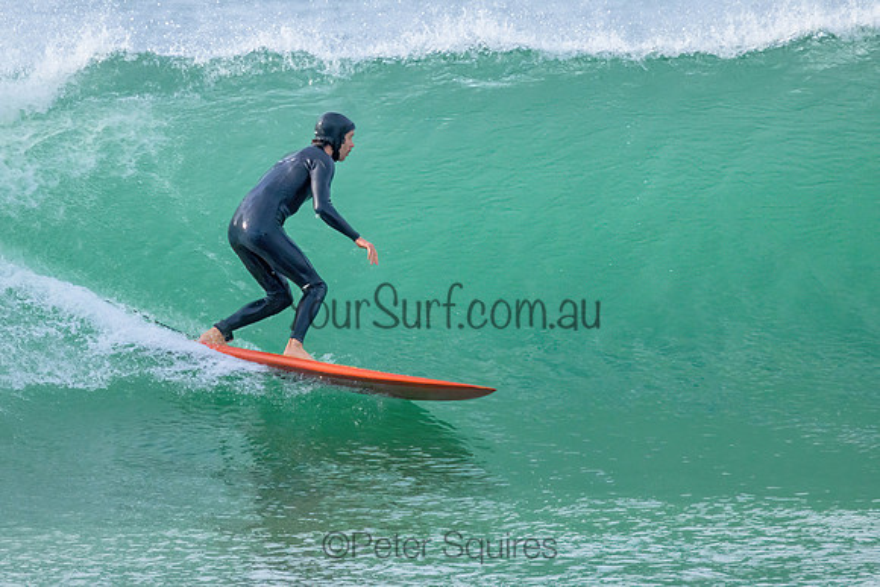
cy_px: 290
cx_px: 366
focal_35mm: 1101
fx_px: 26913
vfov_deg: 1.2
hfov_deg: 1.9
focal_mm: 800
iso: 2800
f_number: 11
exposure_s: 1/1600
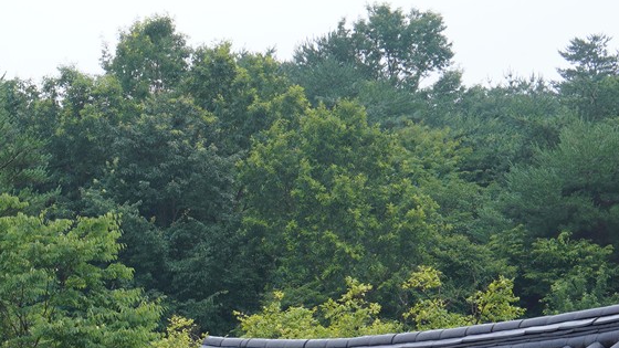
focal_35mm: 131
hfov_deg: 15.2
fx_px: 2150
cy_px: 592
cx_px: -293
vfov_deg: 8.9
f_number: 11
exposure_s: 1/80
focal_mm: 35
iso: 200
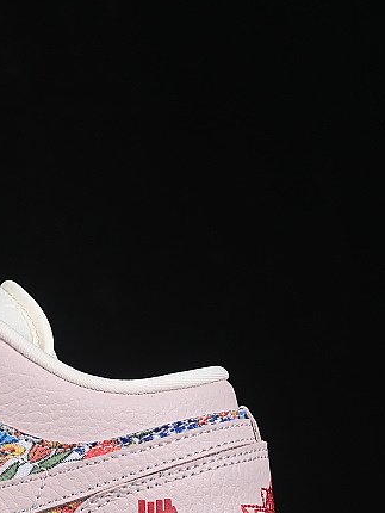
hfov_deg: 8.1
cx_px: -150
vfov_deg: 10.9
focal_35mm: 181
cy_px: 416
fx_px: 2681
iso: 160
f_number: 8
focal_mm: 50
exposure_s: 1/80
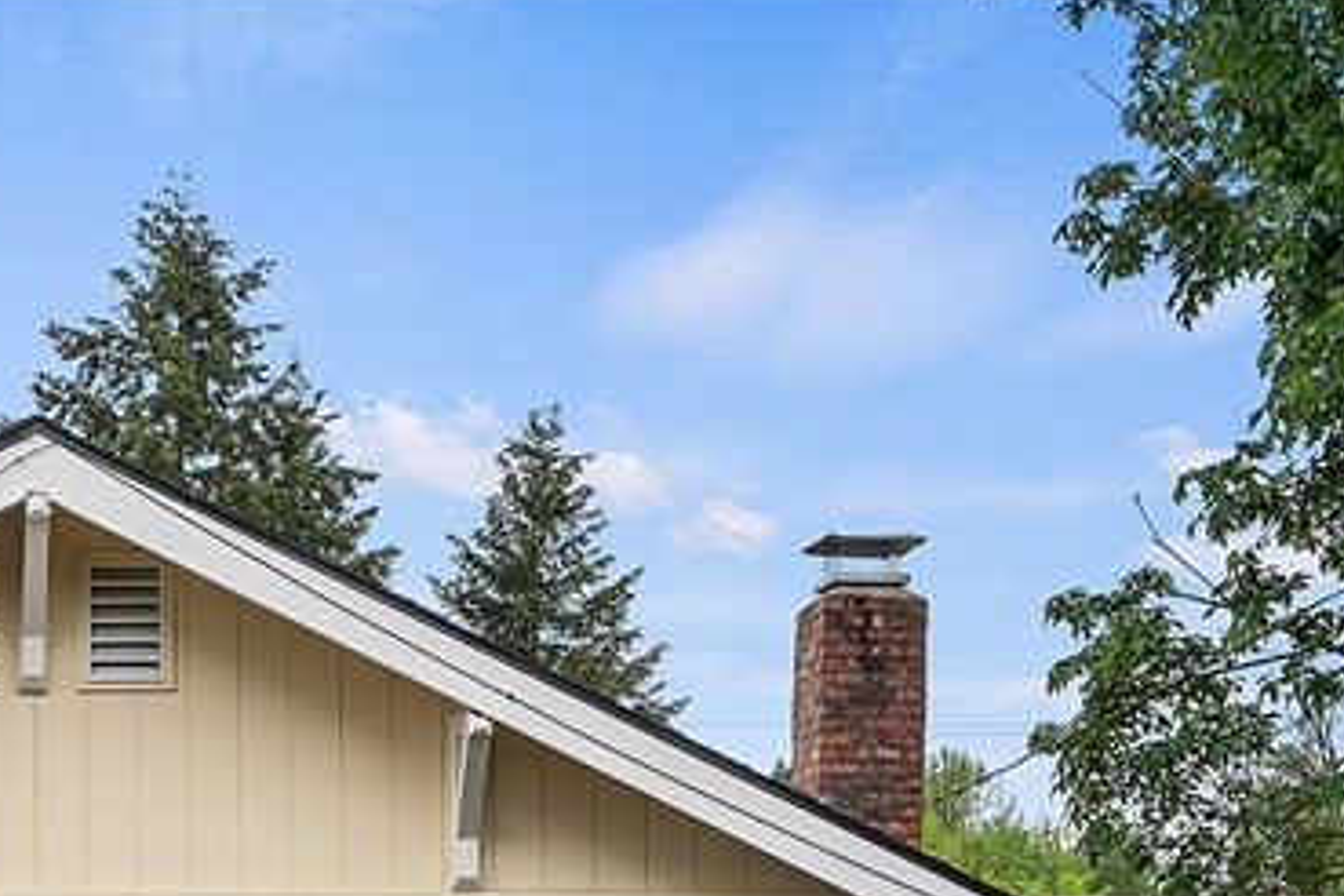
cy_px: 1300
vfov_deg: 12.7
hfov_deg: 19.4
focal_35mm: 103
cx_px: 115
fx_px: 3845
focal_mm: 35
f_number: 6.3
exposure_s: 1/100
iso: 100
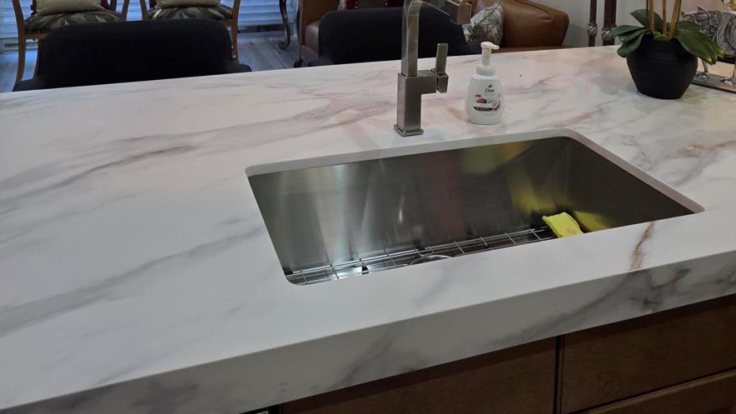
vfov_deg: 30.1
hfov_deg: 58.0
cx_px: 364
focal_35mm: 34
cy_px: -70
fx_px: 663
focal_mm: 6.25
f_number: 1.7
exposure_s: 1/120
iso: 64
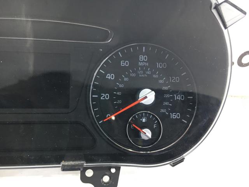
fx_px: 209
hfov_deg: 61.7
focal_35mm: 29
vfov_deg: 48.2
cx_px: 124
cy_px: 94
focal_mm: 4.15
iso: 80
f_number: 2.2
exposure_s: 1/33
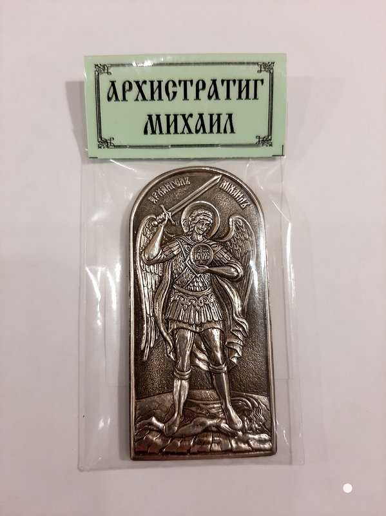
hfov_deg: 53.0
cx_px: 193
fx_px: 387
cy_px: 258
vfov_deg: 67.3
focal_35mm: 26
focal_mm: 3.93
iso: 50
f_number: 1.7
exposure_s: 1/50
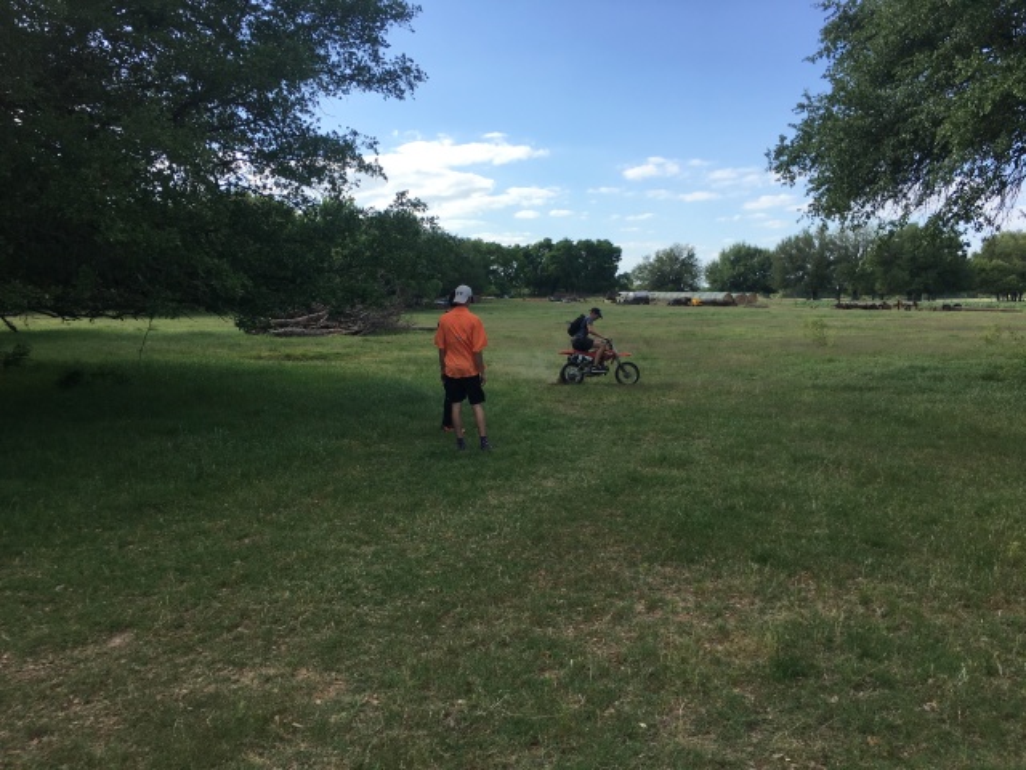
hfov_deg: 61.7
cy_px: 385
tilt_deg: -4.3
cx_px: 513
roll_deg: +1.6
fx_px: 860
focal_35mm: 29
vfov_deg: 48.2
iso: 25
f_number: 2.2
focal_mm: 4.15
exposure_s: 1/1115
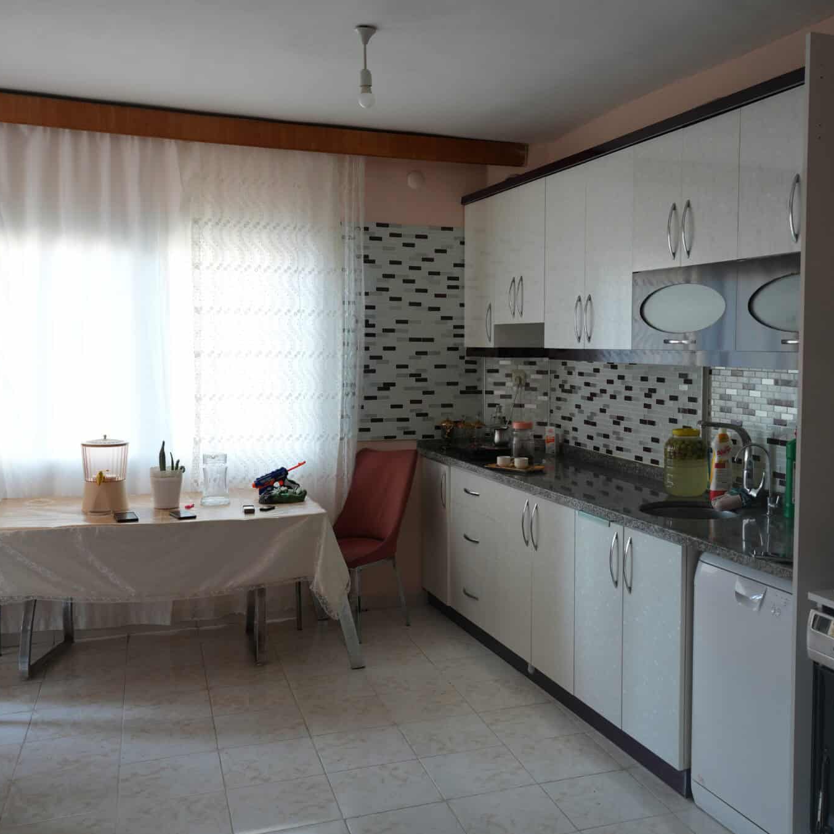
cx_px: 525
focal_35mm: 36
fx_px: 981
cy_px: 415
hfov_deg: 45.6
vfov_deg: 46.0
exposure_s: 1/60
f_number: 4
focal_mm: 28
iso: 250
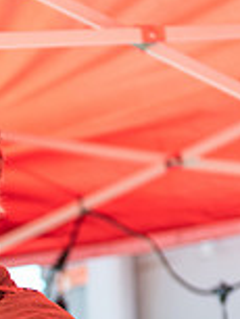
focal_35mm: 240
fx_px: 2216
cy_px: 393
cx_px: -113
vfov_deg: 8.2
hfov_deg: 6.1
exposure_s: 1/250
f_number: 3.5
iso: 200
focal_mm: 66
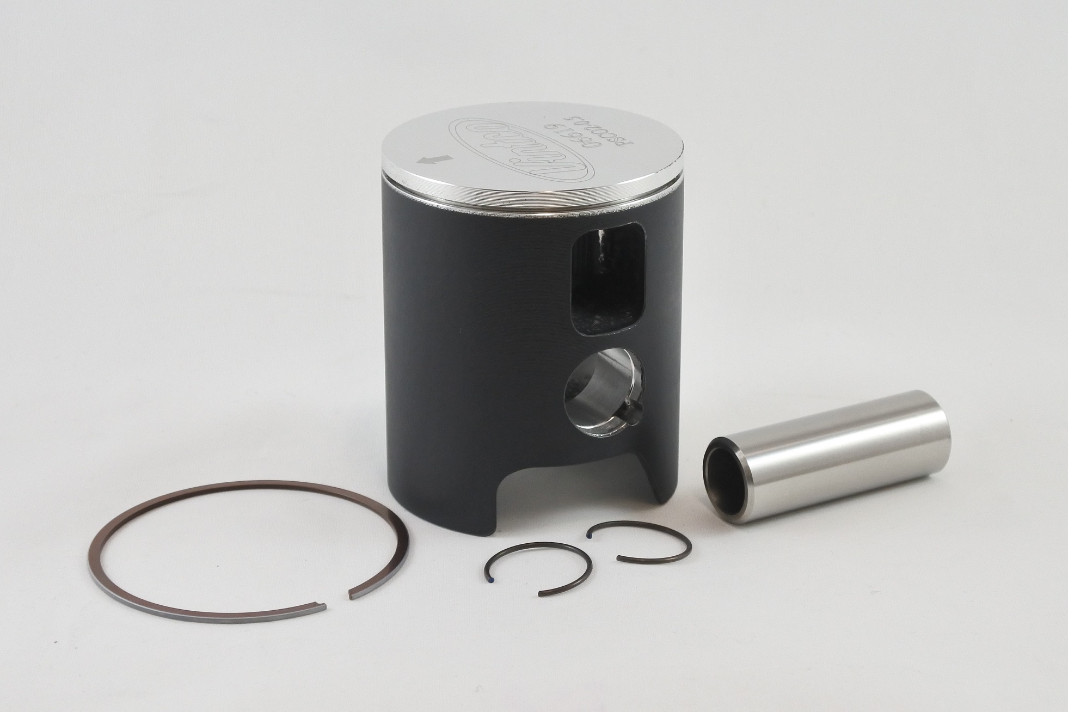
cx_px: 534
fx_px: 1513
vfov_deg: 26.5
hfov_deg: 38.9
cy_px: 356
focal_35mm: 51
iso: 400
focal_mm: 18.9
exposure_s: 1/160
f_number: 4.5
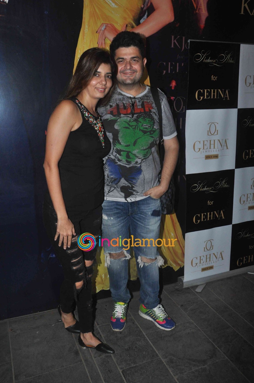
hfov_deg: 41.6
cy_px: 192
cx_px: 127
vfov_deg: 59.6
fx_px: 334
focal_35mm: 32
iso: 1000
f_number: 10
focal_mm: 21
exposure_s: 1/250
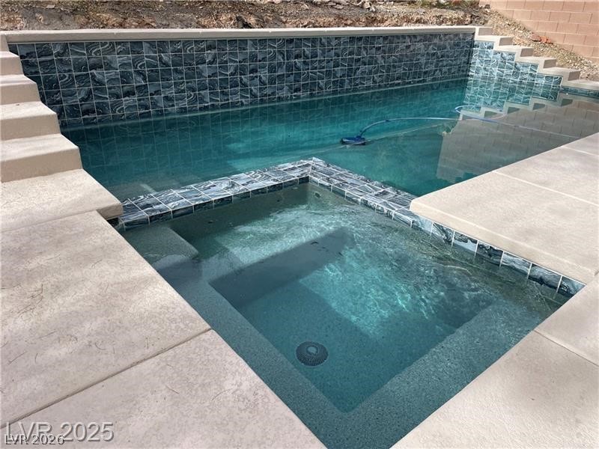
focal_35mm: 26
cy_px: 224
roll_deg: -2.0
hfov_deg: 67.3
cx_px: 300
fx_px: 450
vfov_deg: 53.1
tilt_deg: -25.0
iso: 32
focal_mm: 4.2
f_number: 1.6
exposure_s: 1/2257
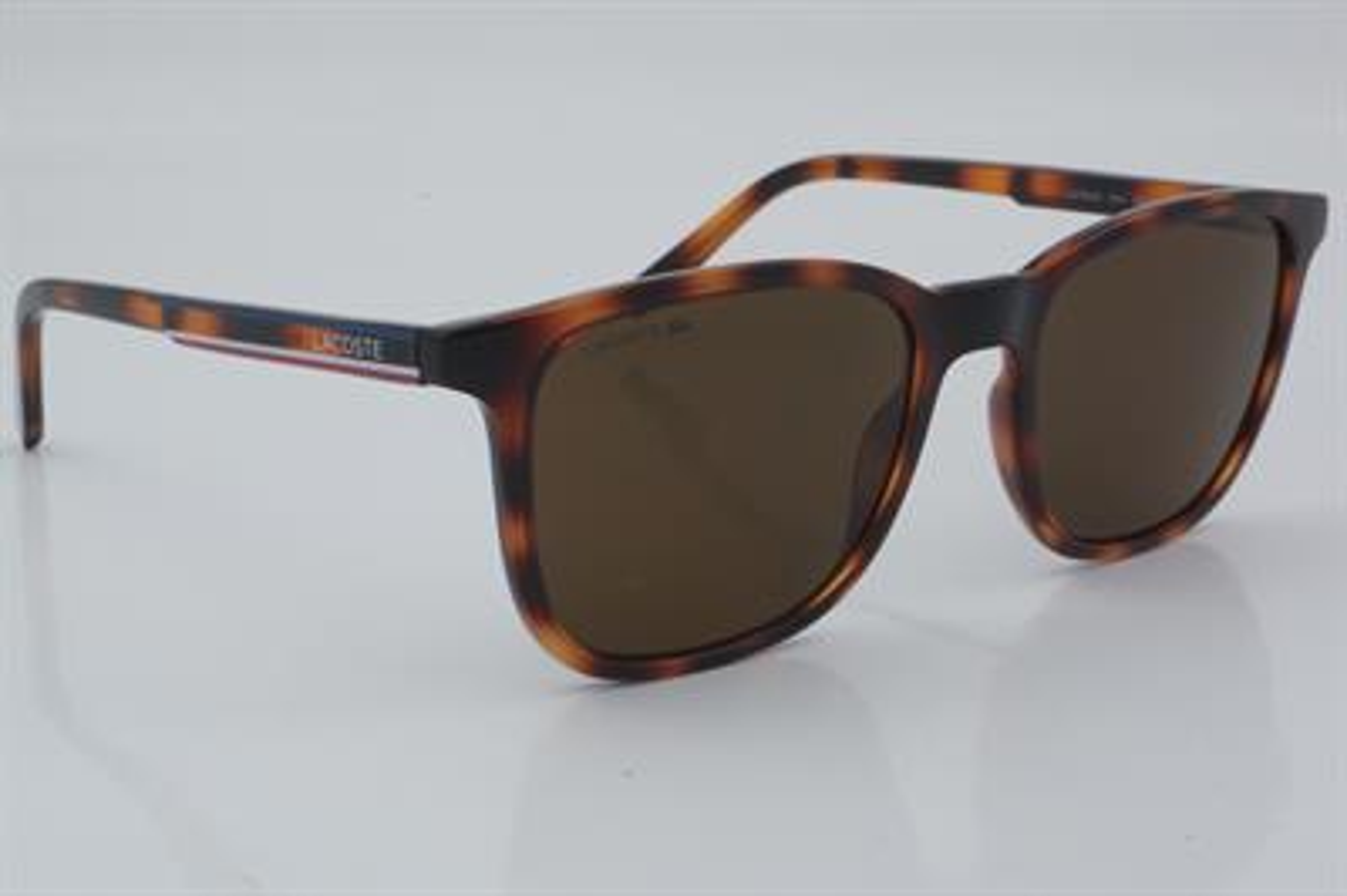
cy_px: 448
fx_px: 2804
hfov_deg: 27.0
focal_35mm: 75
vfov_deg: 18.2
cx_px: 674
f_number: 29
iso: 100
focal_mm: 50
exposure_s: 1/4
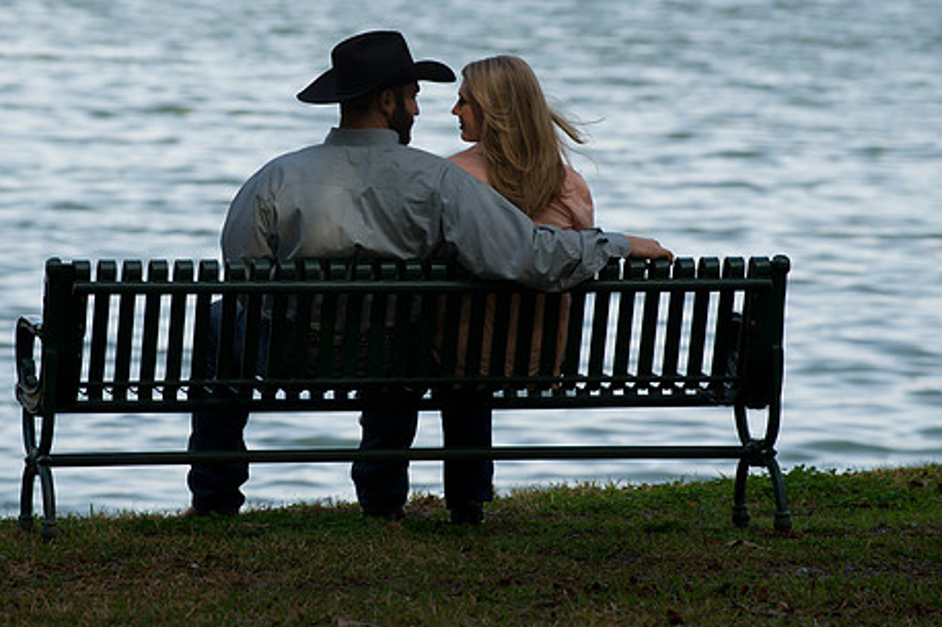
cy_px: 249
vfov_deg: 5.4
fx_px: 6617
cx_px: 389
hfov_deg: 8.1
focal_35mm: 253
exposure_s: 1/320
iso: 250
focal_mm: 200
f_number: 5
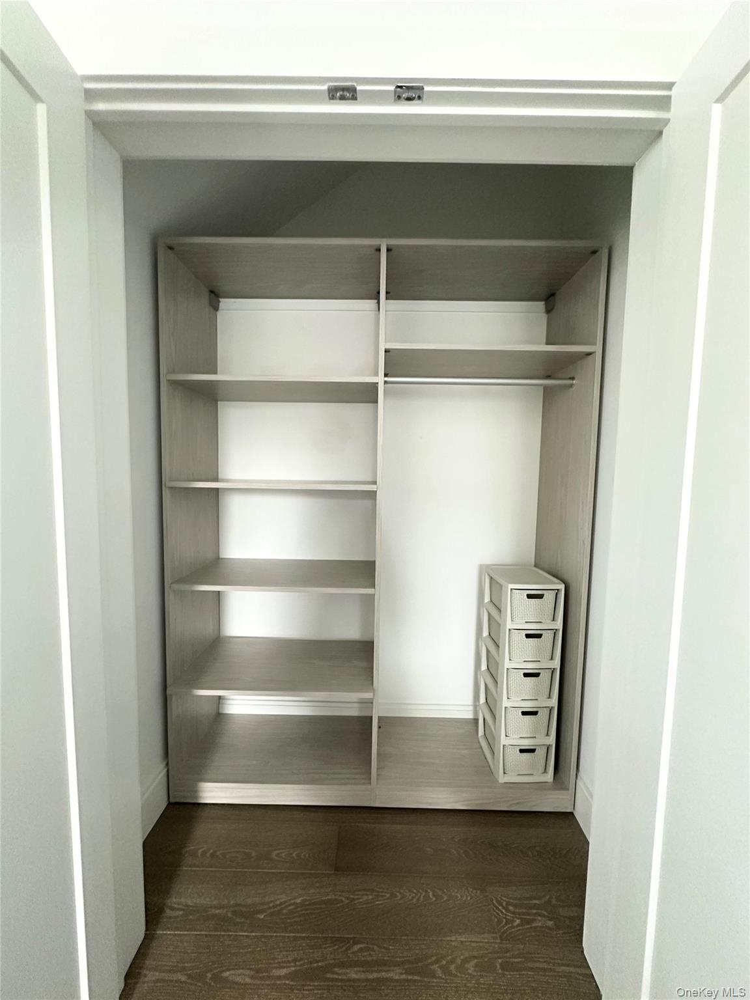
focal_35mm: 14
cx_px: 375
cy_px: 500
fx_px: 404
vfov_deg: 102.1
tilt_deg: -4.1
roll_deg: -1.2
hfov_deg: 85.7
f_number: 2.2
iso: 500
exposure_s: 1/60
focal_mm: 2.22
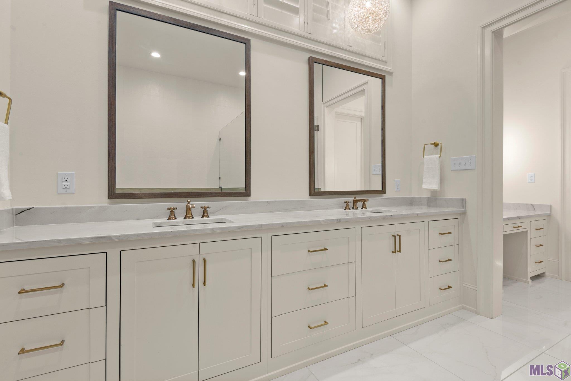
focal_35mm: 16
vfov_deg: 73.8
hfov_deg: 96.7
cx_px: 286
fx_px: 254
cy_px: 190
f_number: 10
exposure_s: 1/2
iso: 320
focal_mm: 16
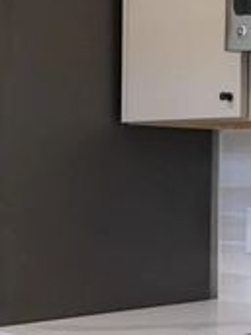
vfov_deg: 21.3
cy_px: 185
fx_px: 891
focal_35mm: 92
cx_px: 345
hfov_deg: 15.1
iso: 640
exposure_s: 1/40
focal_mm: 16
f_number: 9
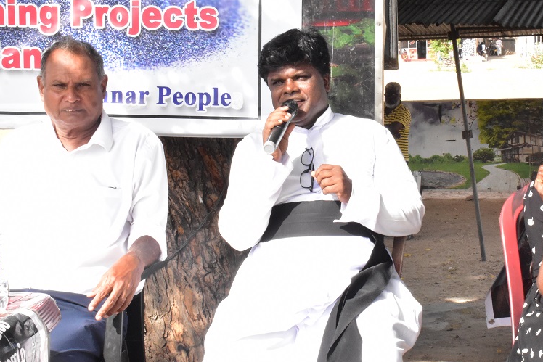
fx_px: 1162
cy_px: 144
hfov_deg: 26.2
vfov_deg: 17.7
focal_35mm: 77
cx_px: 364
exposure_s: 1/200
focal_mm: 32
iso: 3200
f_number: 25
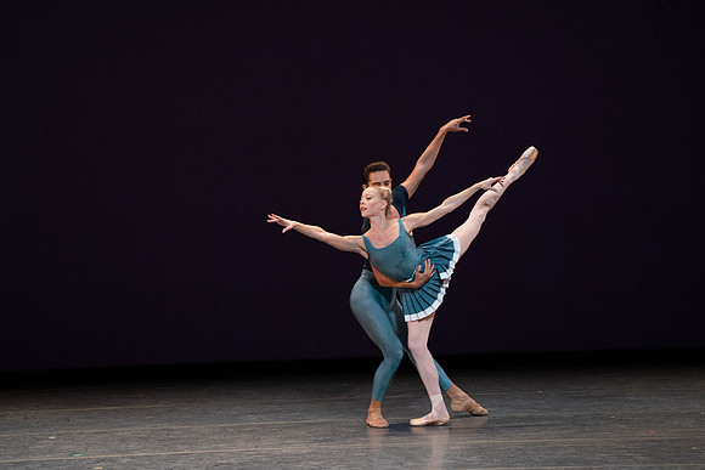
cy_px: 235
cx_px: 352
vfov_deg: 4.1
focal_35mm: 336
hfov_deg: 6.1
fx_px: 6581
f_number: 8
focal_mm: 336
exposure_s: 1/400
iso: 5000
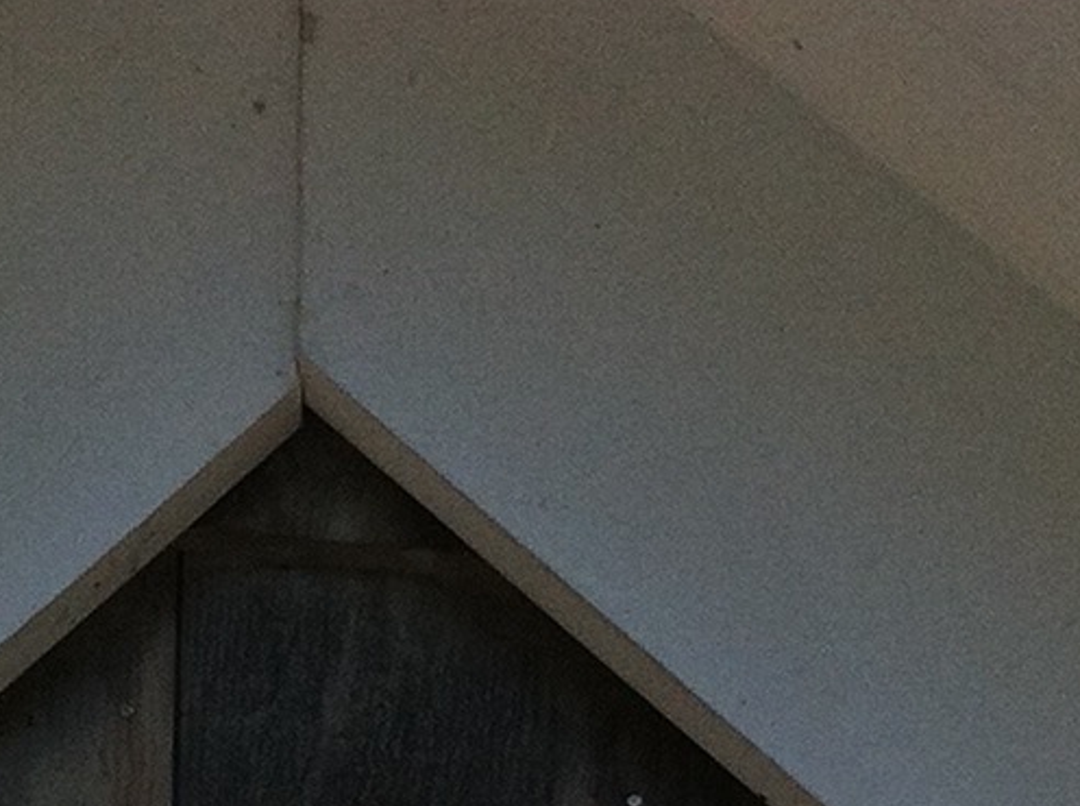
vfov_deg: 7.5
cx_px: 403
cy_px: 2019
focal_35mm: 183
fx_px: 5698
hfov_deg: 10.8
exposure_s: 1/1312
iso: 80
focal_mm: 3.85
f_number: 2.8
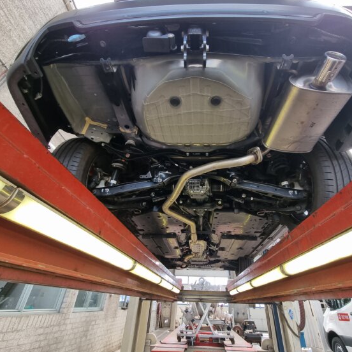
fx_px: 184
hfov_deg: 87.2
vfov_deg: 87.4
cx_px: 192
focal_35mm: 16
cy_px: 172
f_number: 2.2
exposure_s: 1/100
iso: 64
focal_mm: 2.2
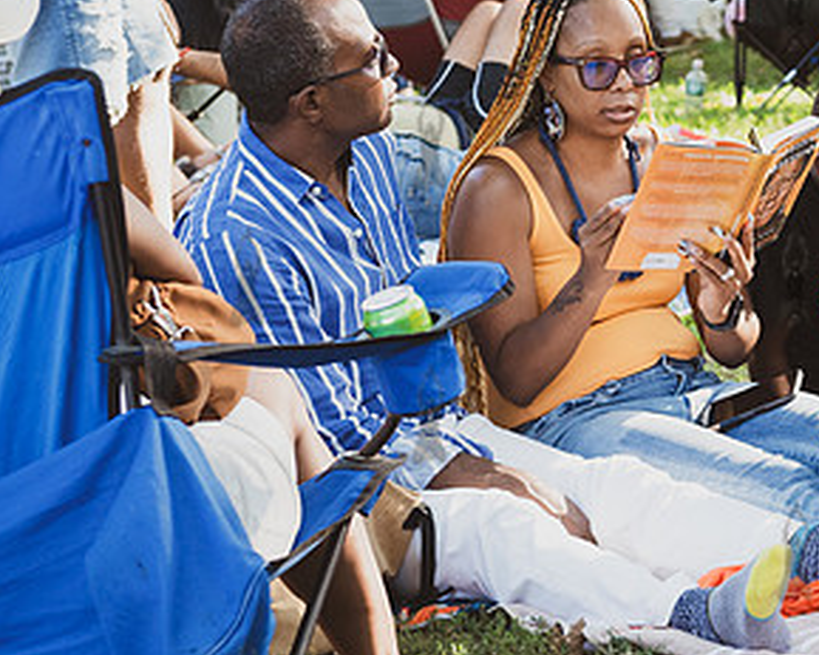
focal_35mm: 148
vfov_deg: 10.4
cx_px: 845
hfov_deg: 12.8
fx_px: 3586
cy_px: 265
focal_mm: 60
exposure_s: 1/200
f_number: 4
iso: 1000
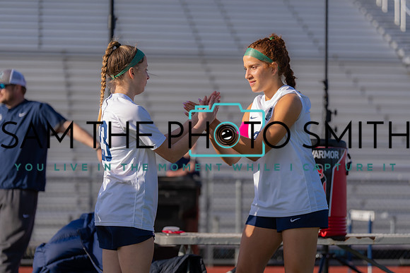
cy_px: 136
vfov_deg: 11.3
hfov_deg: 16.9
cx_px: 205
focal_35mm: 121
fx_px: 1378
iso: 200
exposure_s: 1/3200
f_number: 2.8
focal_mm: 121
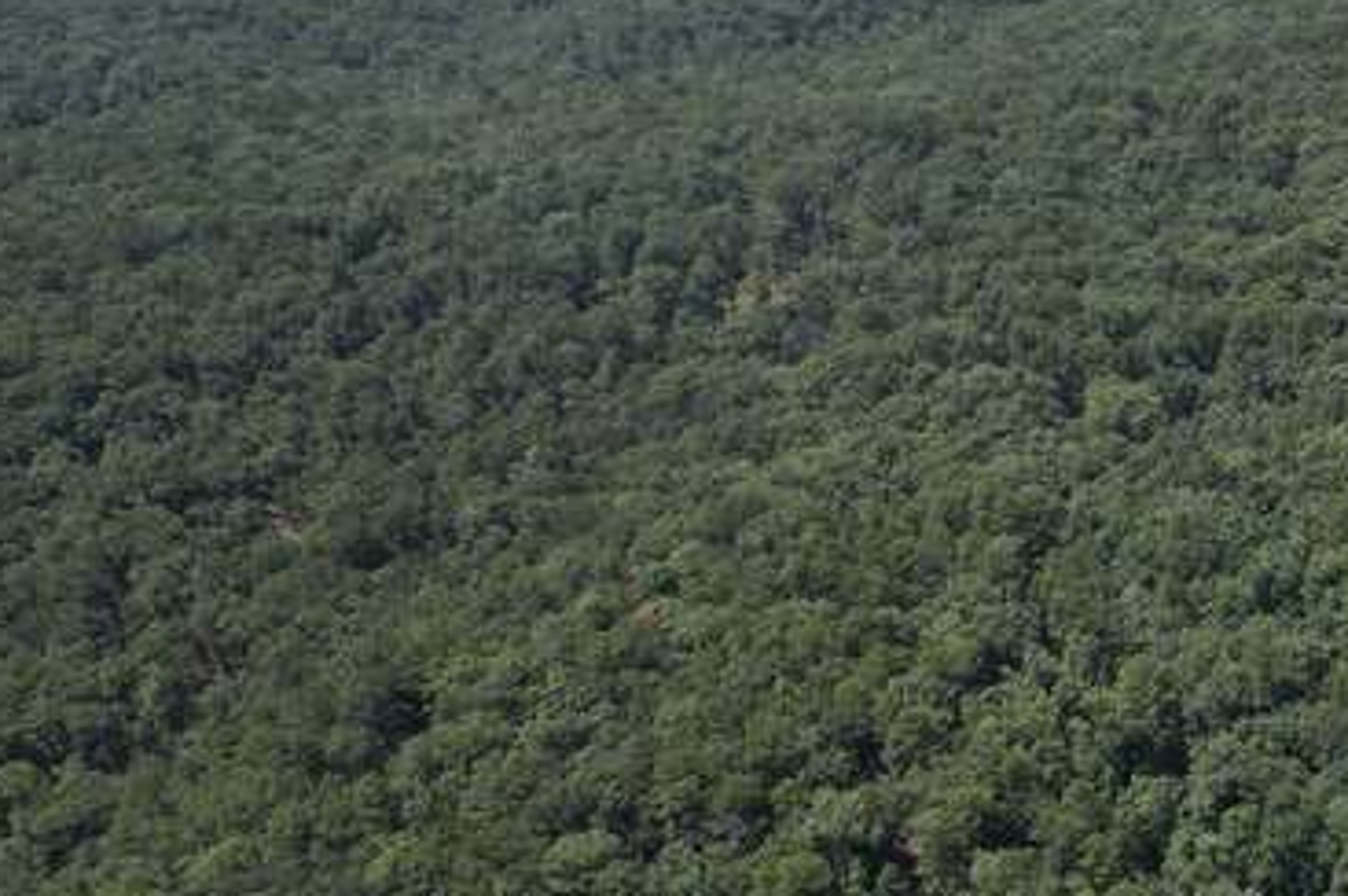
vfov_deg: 24.8
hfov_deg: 30.9
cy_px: 261
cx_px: 1631
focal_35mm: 54
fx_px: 2020
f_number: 2.8
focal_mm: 8.38
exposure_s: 1/1600
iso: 120
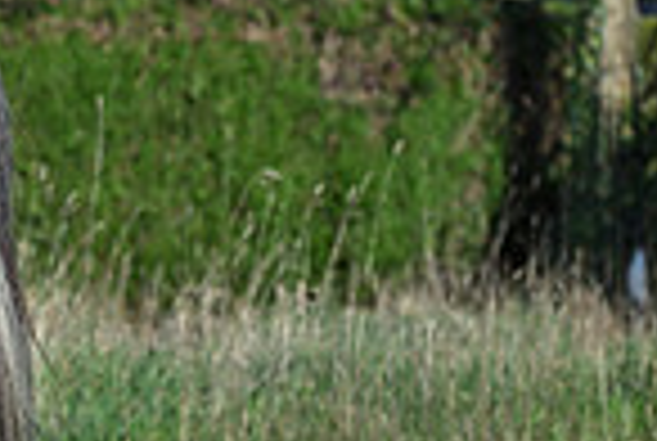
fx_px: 7973
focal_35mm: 436
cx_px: -536
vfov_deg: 3.2
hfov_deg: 4.7
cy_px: 106
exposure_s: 1/1250
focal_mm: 110
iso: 180
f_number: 3.5
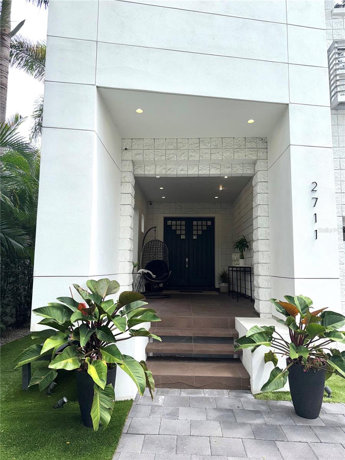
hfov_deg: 56.8
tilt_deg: +5.4
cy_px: 230
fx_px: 319
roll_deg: -1.1
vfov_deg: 71.6
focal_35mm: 24
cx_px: 172
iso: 50
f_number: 1.78
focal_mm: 6.76
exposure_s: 1/1451
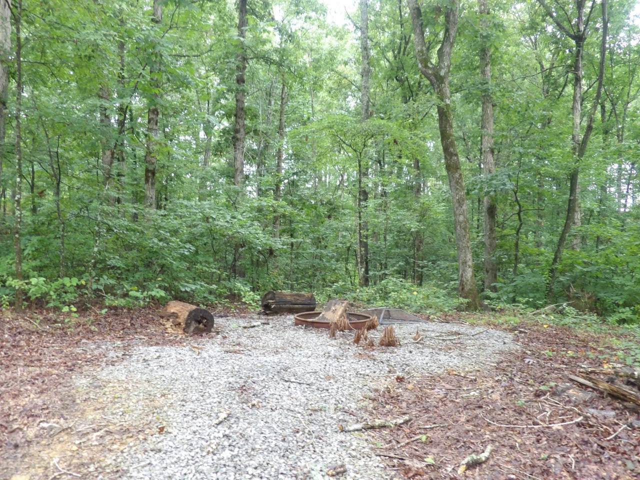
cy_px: 240
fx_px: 610
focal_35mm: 33
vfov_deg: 42.9
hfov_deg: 55.4
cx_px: 320
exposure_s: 1/14
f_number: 3.6
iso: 400
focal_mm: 5.9
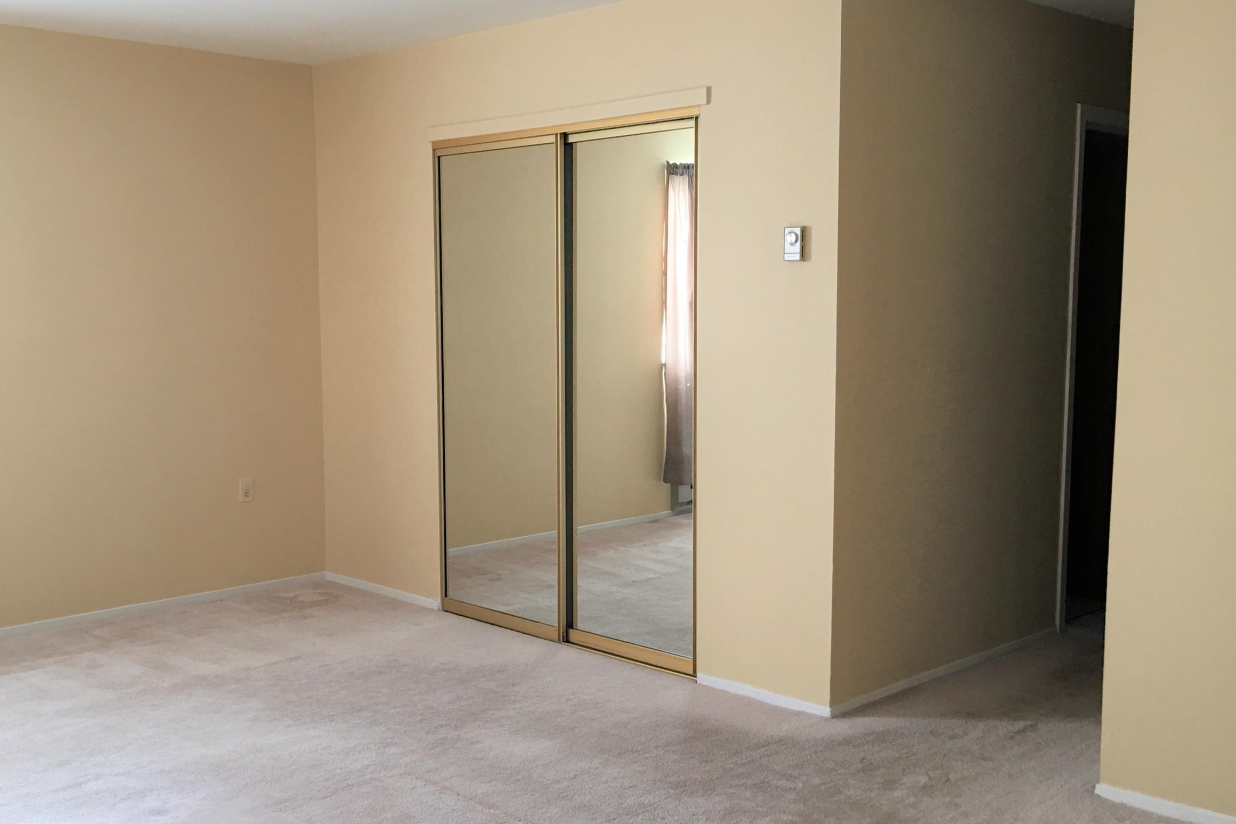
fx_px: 1339
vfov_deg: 34.2
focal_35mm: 39
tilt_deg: -6.4
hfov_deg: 49.5
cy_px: 463
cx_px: 575
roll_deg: +0.3
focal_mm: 4.15
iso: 25
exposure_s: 1/30
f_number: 2.2
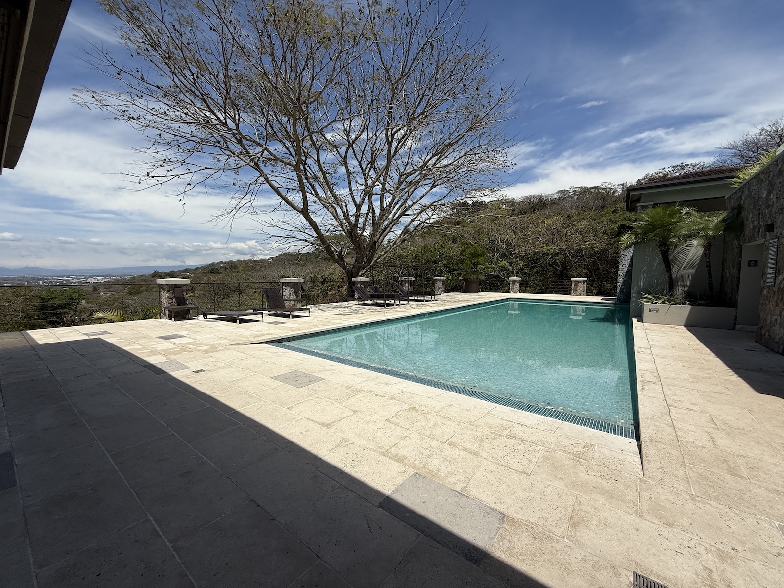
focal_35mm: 14
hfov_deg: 102.1
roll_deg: -0.3
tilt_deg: -3.1
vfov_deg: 85.7
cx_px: 392
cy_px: 294
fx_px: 317
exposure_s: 1/5155
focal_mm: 2.22
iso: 50
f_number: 2.2
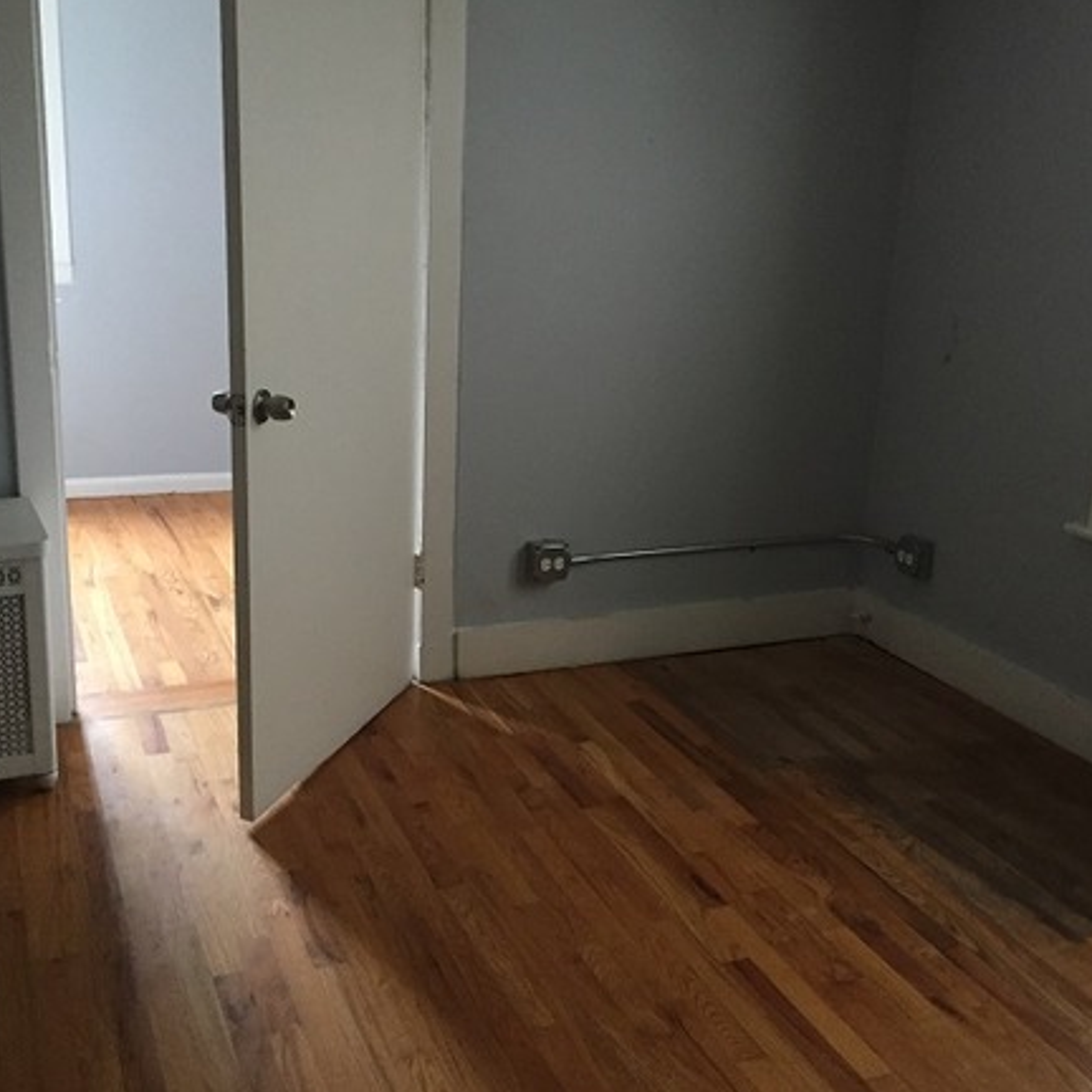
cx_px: 574
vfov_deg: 43.8
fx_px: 1356
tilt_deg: -15.6
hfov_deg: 43.8
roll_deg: -1.9
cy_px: 513
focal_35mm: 38
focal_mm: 4.15
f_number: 2.2
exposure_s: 1/30
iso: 250
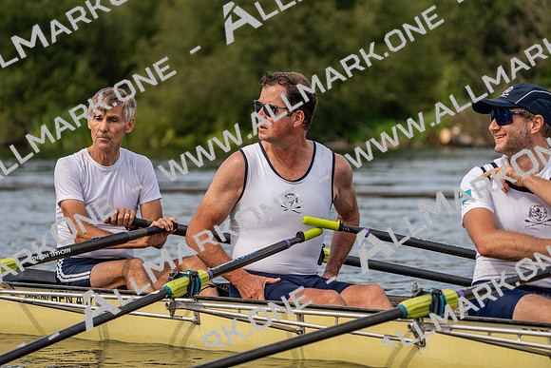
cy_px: 184
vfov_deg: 6.9
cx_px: 276
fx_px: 3062
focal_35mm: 200
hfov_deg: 10.3
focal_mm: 200
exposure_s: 1/1600
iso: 320
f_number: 5.6
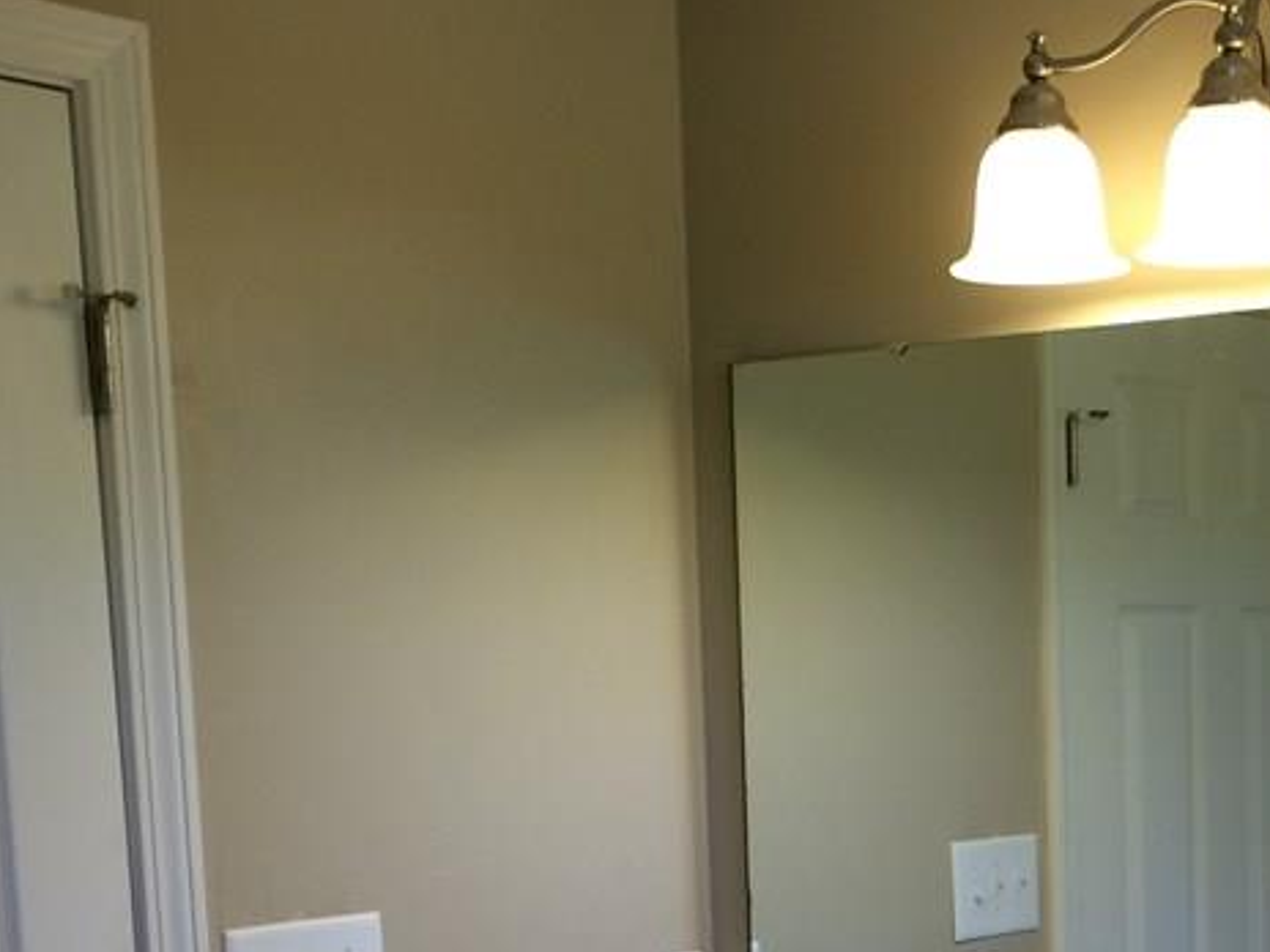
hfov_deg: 29.3
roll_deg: +1.2
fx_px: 2348
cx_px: 1087
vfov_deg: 22.1
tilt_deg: -8.8
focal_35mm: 64
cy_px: 955
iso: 32
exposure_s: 1/30
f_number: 2.2
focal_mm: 4.15
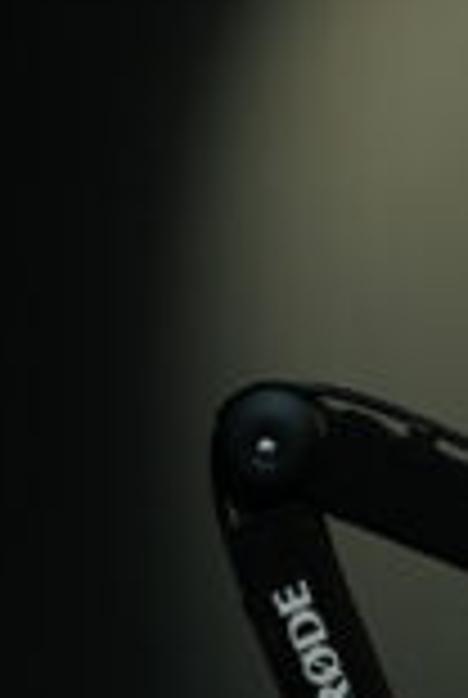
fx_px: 4484
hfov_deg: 5.7
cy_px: 797
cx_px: 1242
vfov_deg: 8.8
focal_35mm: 231
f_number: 1.4
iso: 320
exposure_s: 1/160
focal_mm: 35
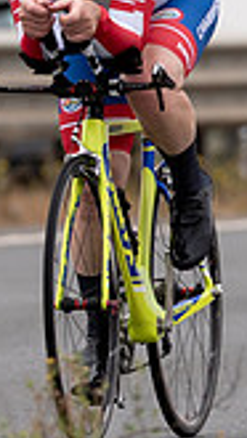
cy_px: 194
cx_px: -103
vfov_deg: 1.7
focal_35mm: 1266
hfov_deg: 1.0
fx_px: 14718
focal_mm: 200
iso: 100
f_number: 3.5
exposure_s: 1/800
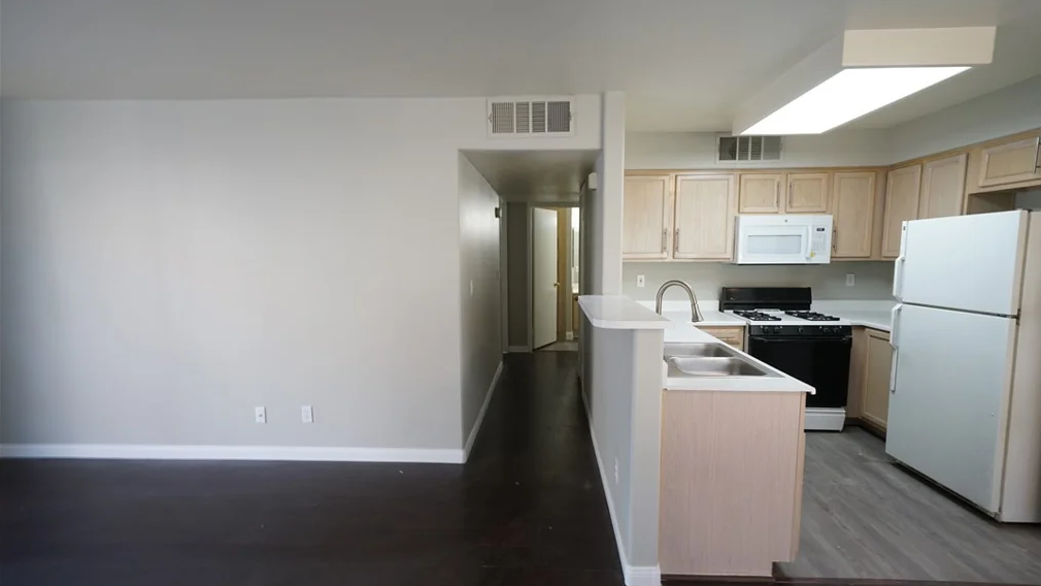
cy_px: 298
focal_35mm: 17
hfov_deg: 95.9
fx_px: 469
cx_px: 527
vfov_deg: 63.9
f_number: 11
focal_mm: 16
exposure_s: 1/10
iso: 1000
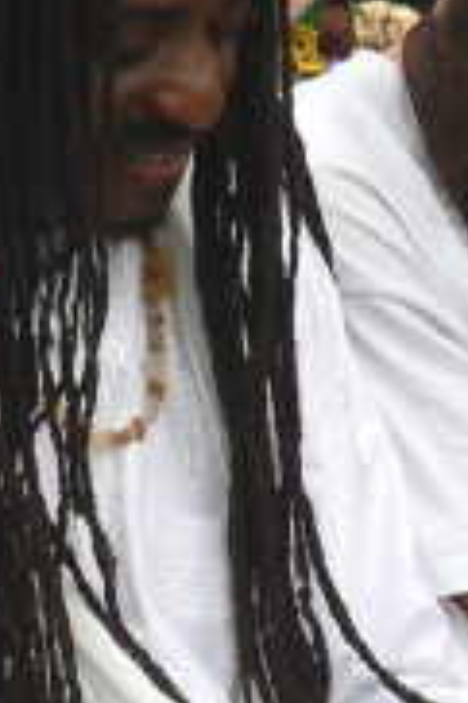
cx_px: 441
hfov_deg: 11.3
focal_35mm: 120
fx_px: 2344
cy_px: 633
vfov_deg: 16.8
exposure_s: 1/160
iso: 64
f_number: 4
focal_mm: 6
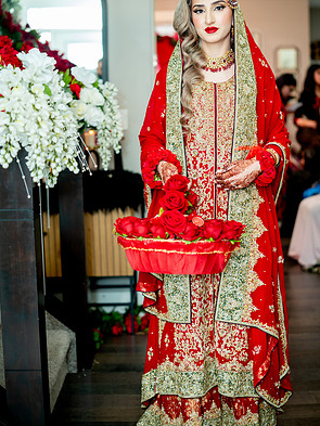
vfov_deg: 34.9
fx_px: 678
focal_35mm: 55
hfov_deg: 26.6
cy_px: 189
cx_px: 162
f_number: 2
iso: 800
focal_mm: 50
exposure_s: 1/200
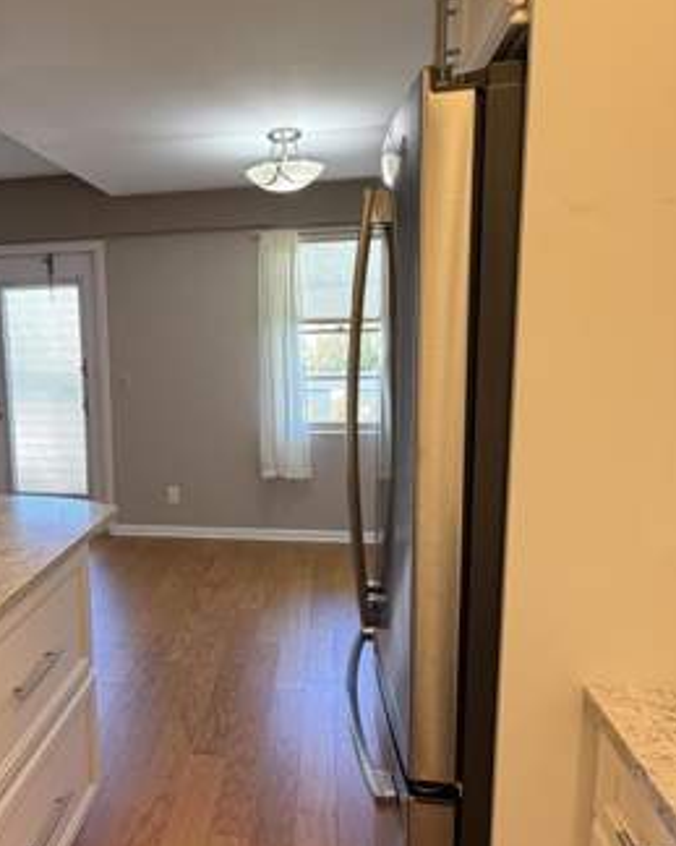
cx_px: 193
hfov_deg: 51.5
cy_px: 441
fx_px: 676
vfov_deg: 64.1
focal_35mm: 27
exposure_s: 1/60
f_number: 2.2
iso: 250
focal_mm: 2.22
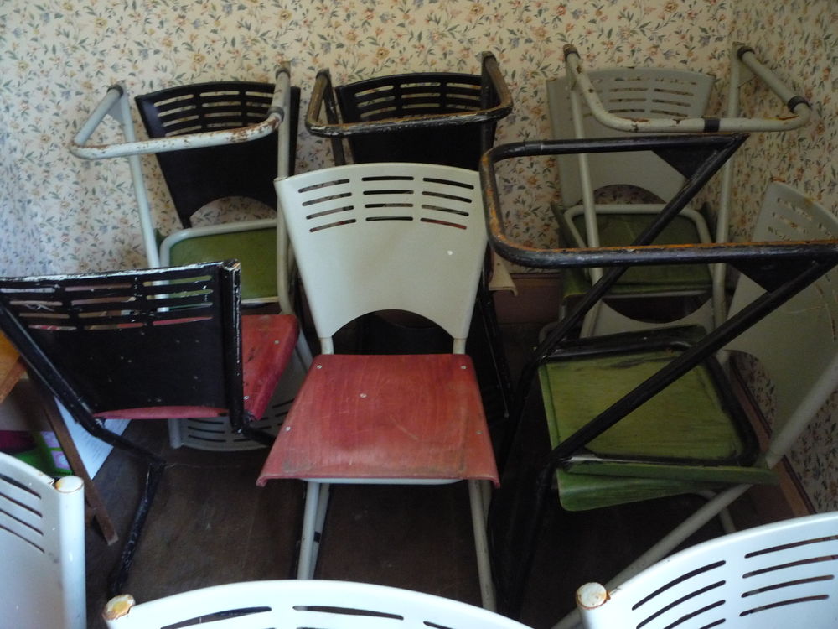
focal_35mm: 30
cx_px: 419
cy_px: 314
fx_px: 726
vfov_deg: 46.8
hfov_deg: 60.0
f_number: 3.3
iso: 400
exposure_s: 1/8
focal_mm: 5.2
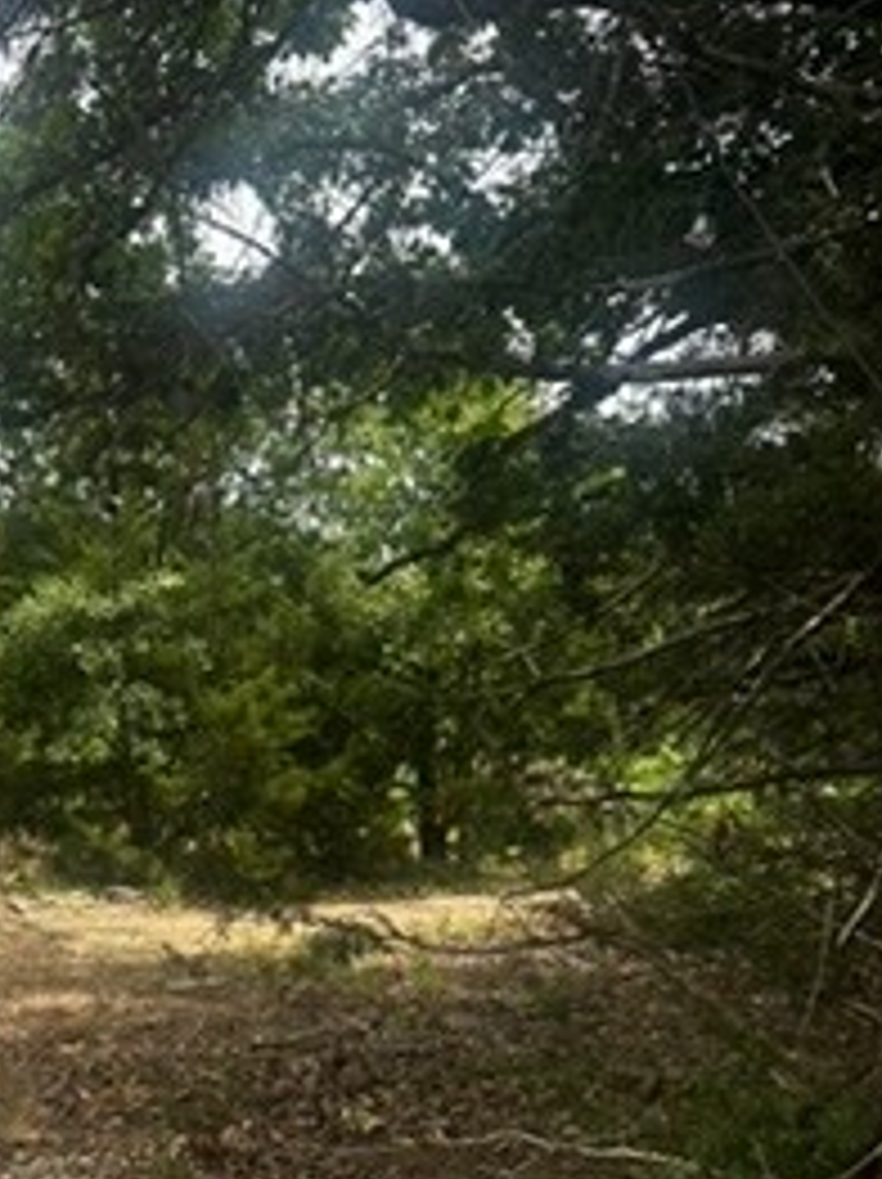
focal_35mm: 44
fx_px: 1497
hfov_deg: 31.9
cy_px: 882
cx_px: 176
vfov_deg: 41.7
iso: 80
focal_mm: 6.86
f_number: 1.78
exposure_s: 1/1304
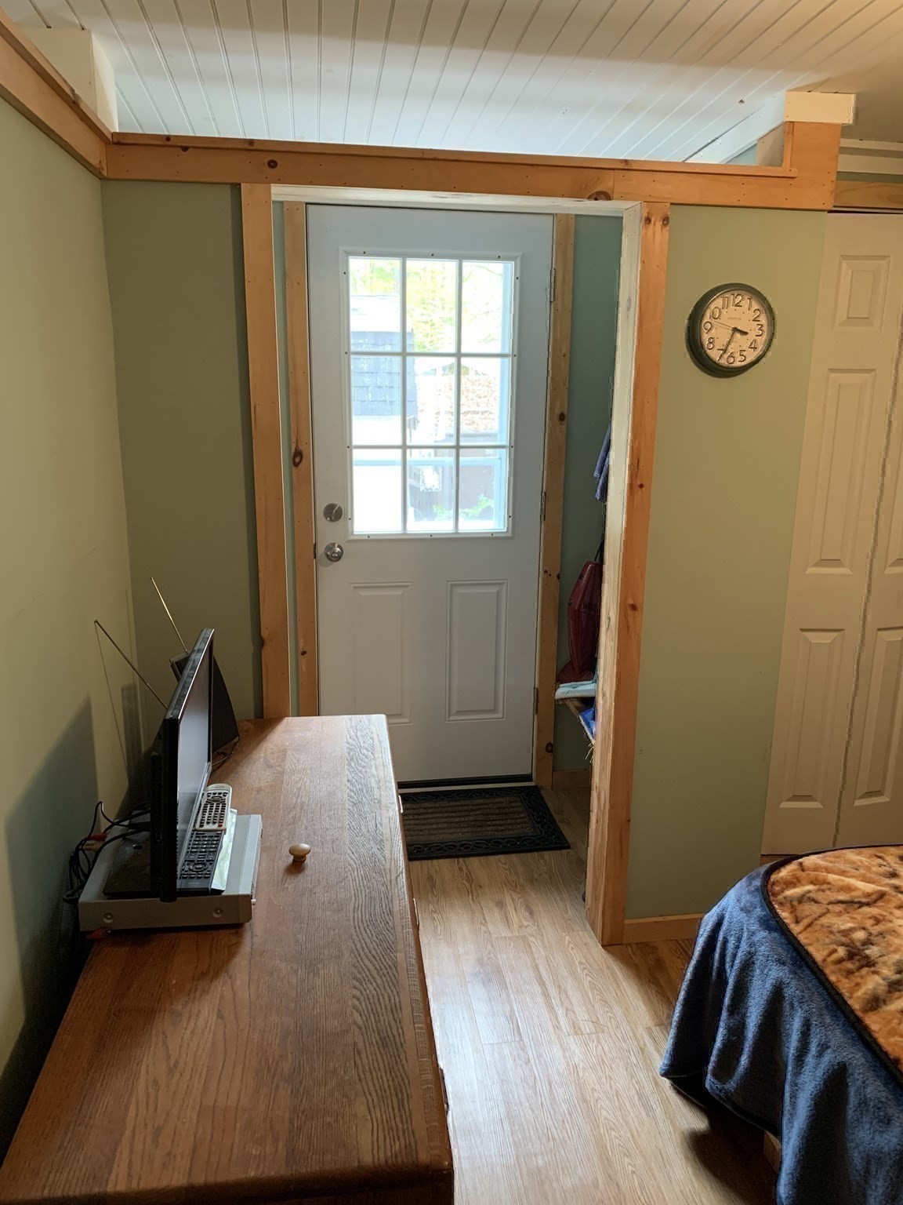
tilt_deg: -14.9
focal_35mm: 26
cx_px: 452
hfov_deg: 53.1
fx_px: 904
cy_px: 602
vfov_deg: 67.3
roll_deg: -1.0
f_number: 1.8
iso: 250
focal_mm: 4.25
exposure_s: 1/60
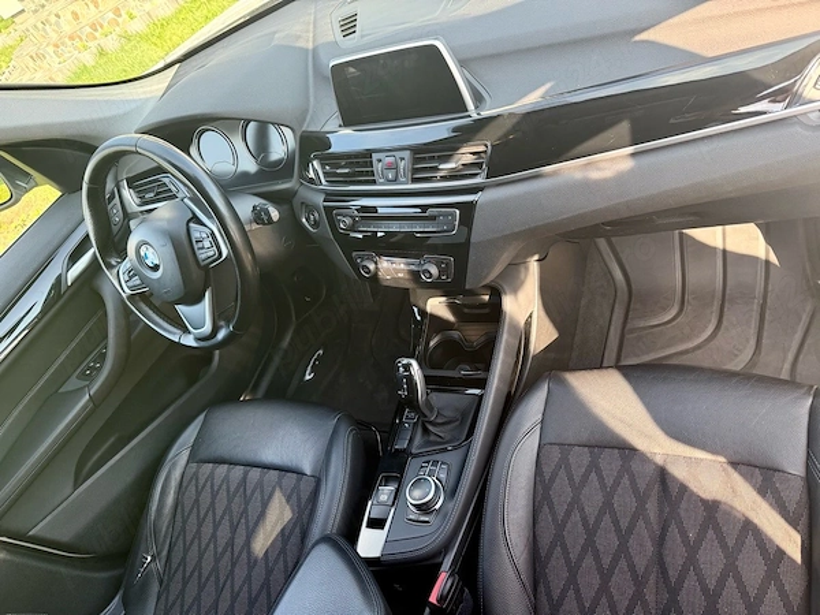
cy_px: 308
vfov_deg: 56.8
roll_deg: +33.7
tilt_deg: -39.3
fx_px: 569
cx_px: 410
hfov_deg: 71.6
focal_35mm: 24
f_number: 1.78
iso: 160
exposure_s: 1/229
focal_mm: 6.76
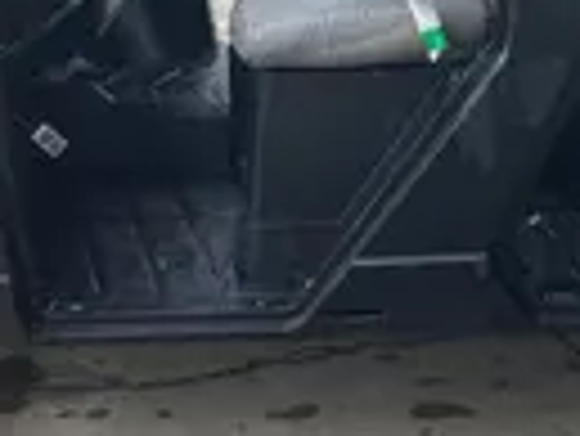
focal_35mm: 119
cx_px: 674
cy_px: -2
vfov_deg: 12.3
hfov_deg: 16.0
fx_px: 1996
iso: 20
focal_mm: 3.99
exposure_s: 1/571
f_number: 1.8
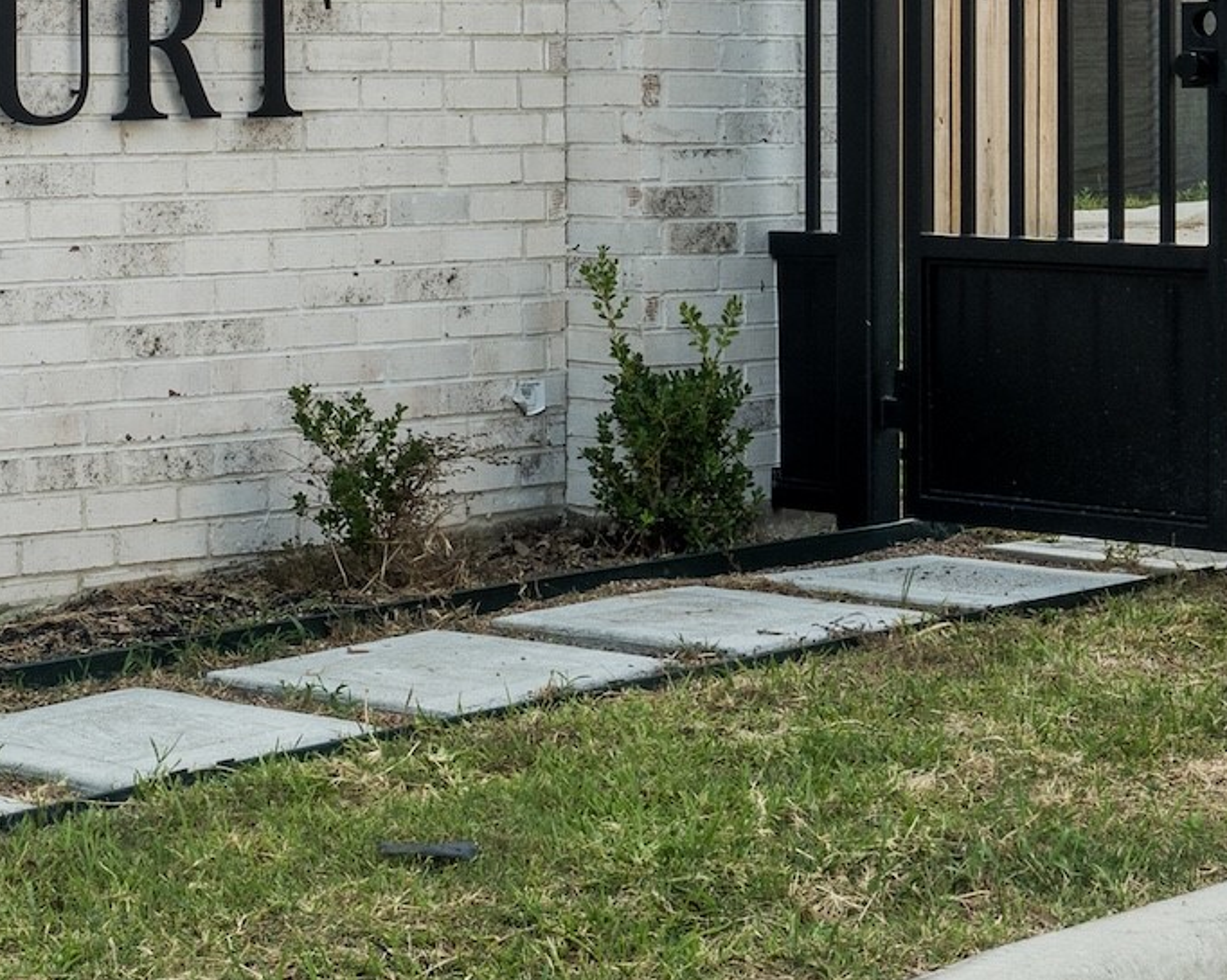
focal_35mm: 111
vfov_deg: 13.7
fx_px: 4029
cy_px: 101
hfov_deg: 16.8
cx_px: -92
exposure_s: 1/30
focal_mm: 28
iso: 250
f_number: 11
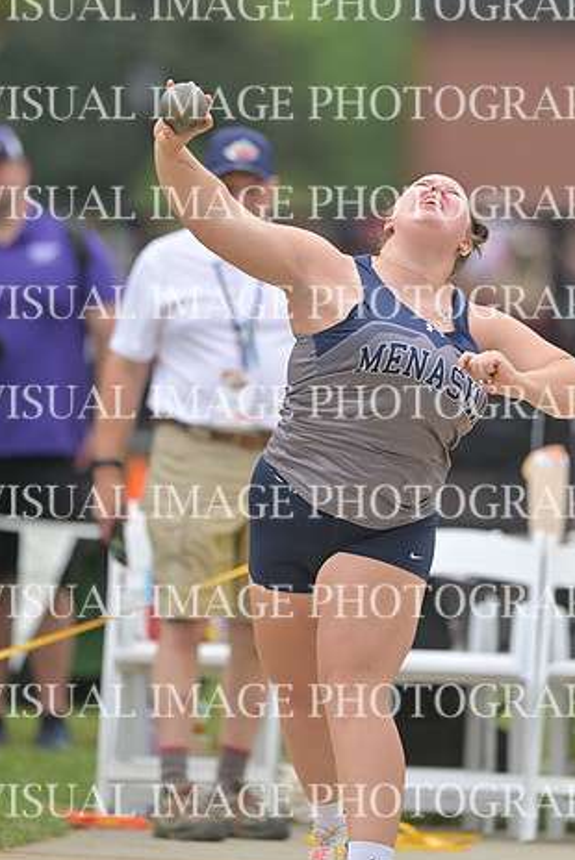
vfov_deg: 4.1
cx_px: 296
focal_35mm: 500
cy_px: 352
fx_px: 11960
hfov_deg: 2.8
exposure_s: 1/2500
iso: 200
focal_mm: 400
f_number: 2.8
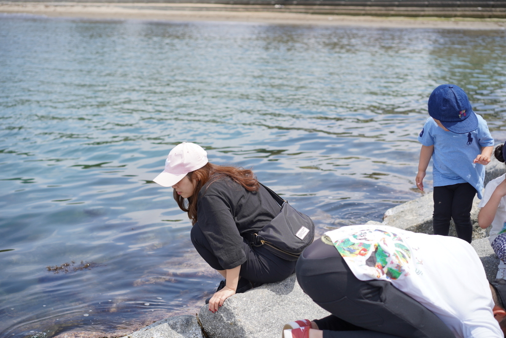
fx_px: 774
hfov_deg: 36.2
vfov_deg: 24.7
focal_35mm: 55
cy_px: 169
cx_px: 253
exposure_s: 1/1250
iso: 100
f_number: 3.2
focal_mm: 55
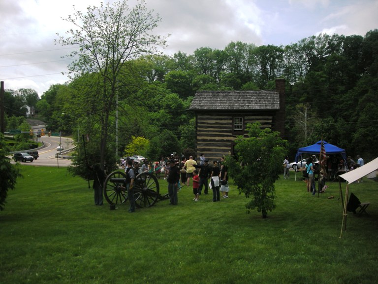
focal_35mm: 35
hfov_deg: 52.6
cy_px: 142
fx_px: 382
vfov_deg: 40.7
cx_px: 189
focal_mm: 5.7
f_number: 5.7
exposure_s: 1/512
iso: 50
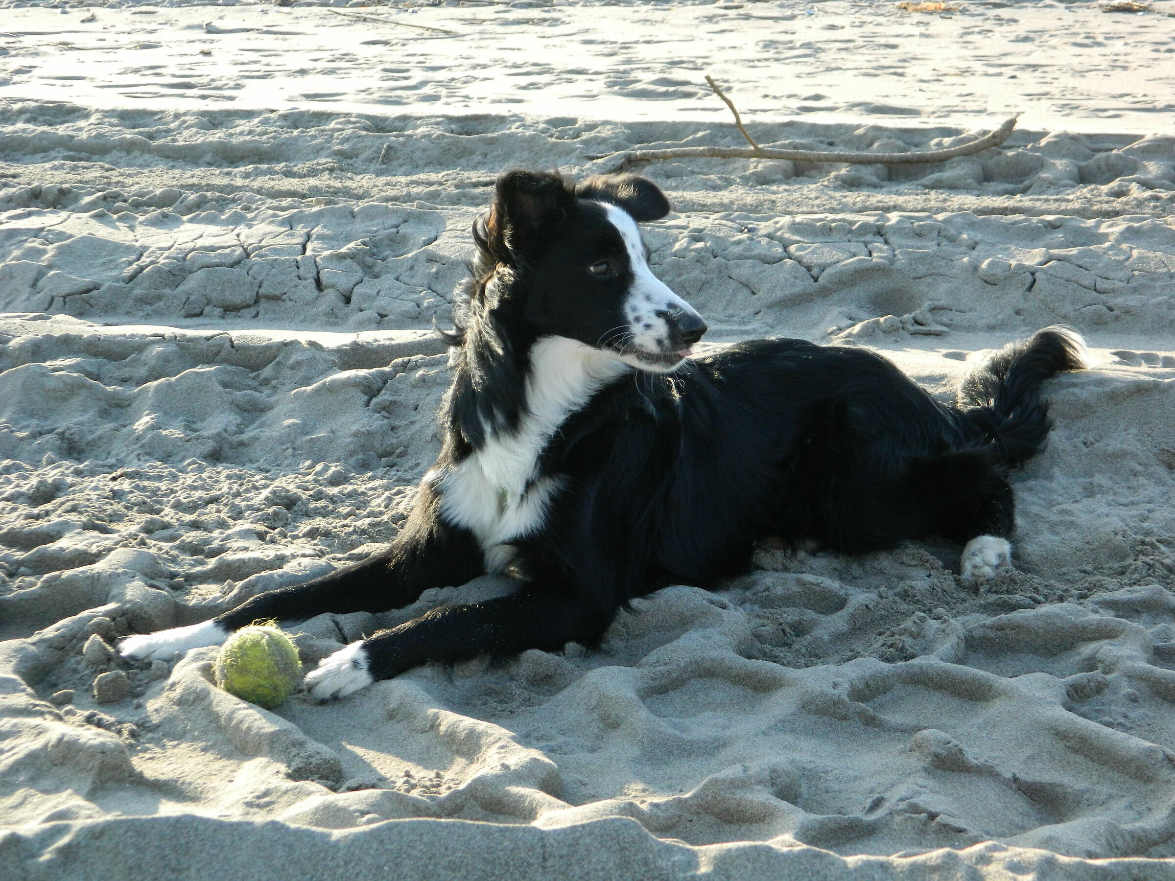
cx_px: 588
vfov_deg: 21.0
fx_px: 2376
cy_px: 440
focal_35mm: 70
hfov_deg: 27.8
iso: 200
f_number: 4
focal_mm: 12.6
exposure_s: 1/400
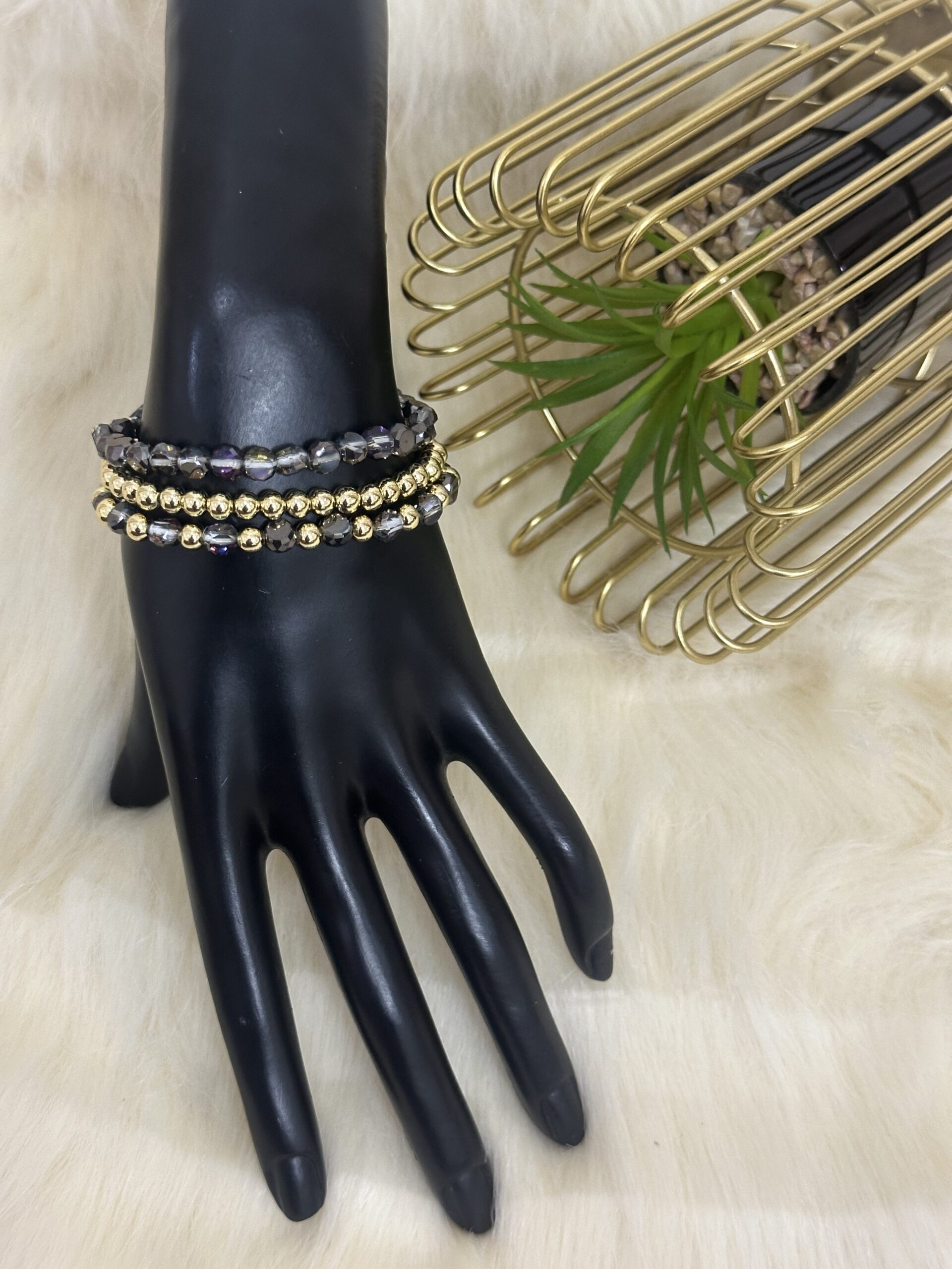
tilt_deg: -59.8
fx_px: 1760
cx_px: 476
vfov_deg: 39.7
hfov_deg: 30.3
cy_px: 634
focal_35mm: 48
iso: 200
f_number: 1.78
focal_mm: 6.86
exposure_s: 1/60
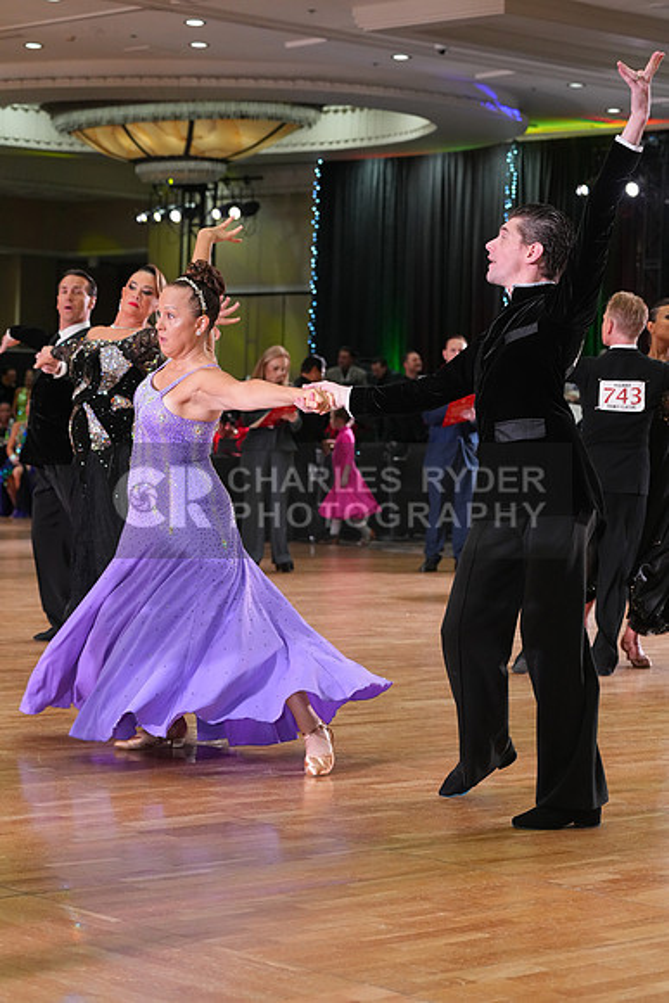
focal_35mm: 86
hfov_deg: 15.9
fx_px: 2396
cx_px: 334
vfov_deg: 23.6
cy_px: 502
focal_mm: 86
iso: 3200
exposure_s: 1/200
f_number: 5.6
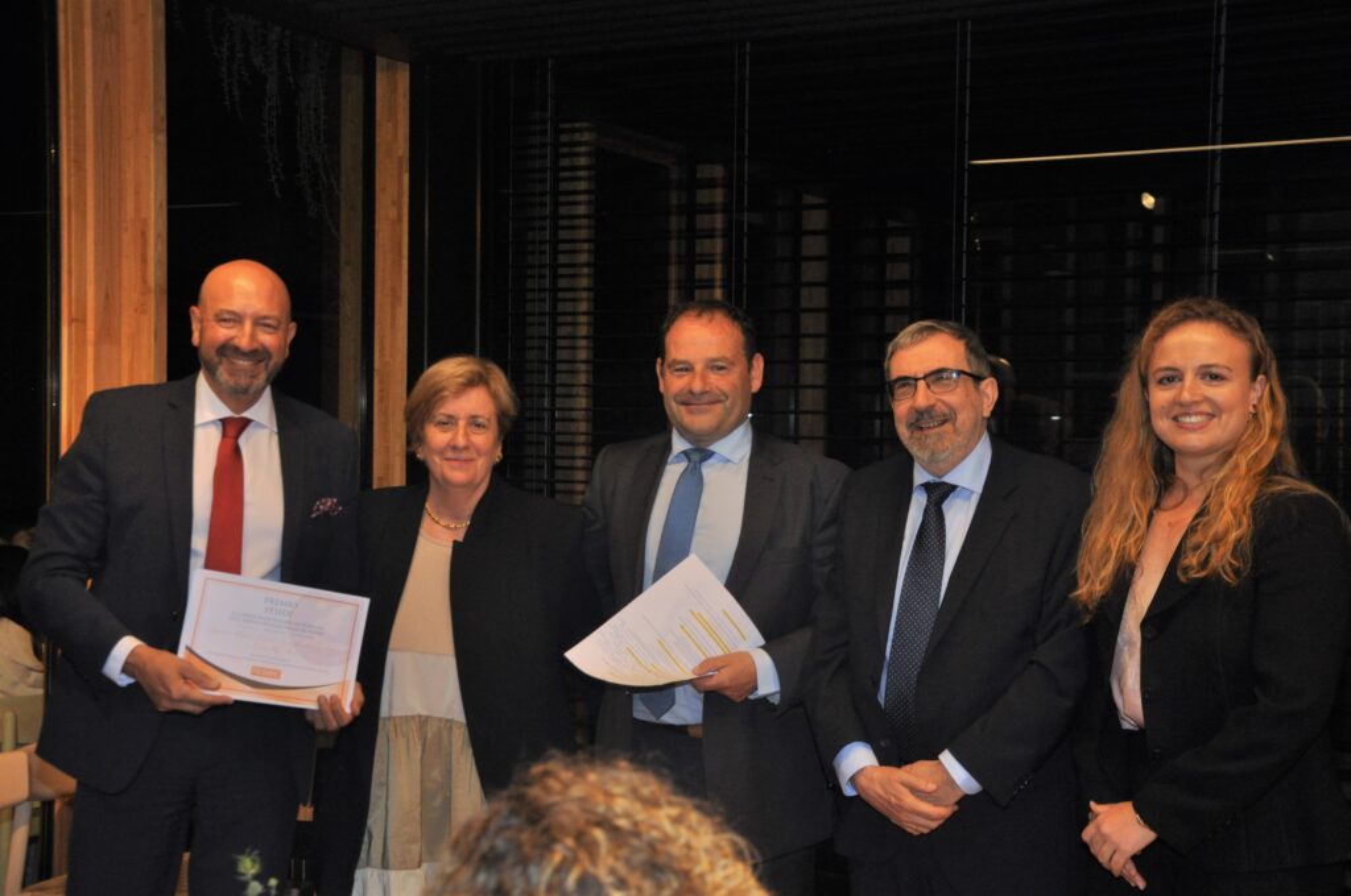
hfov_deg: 38.9
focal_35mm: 51
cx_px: 676
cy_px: 448
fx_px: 1911
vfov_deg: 26.4
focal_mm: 34
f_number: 4.2
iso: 800
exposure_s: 1/60
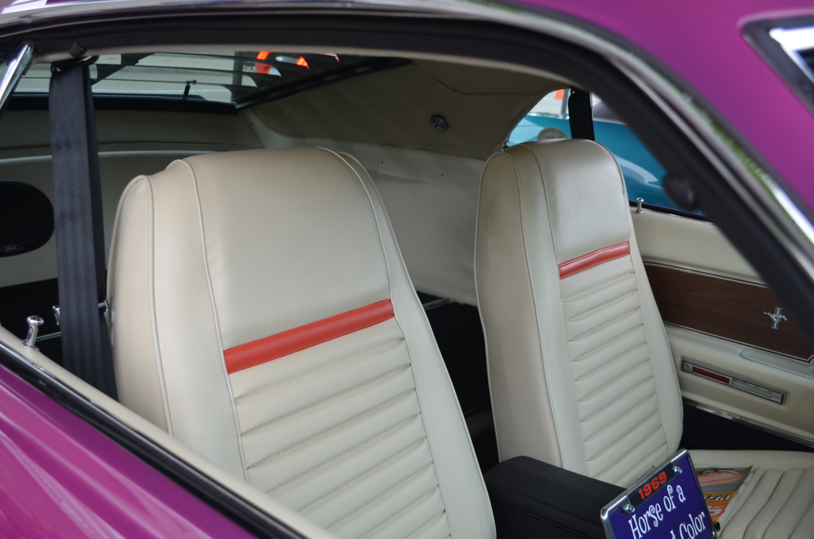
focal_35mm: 34
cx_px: 385
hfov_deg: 55.9
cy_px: 295
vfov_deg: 38.7
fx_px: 767
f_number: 3.8
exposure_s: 1/40
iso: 100
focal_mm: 20
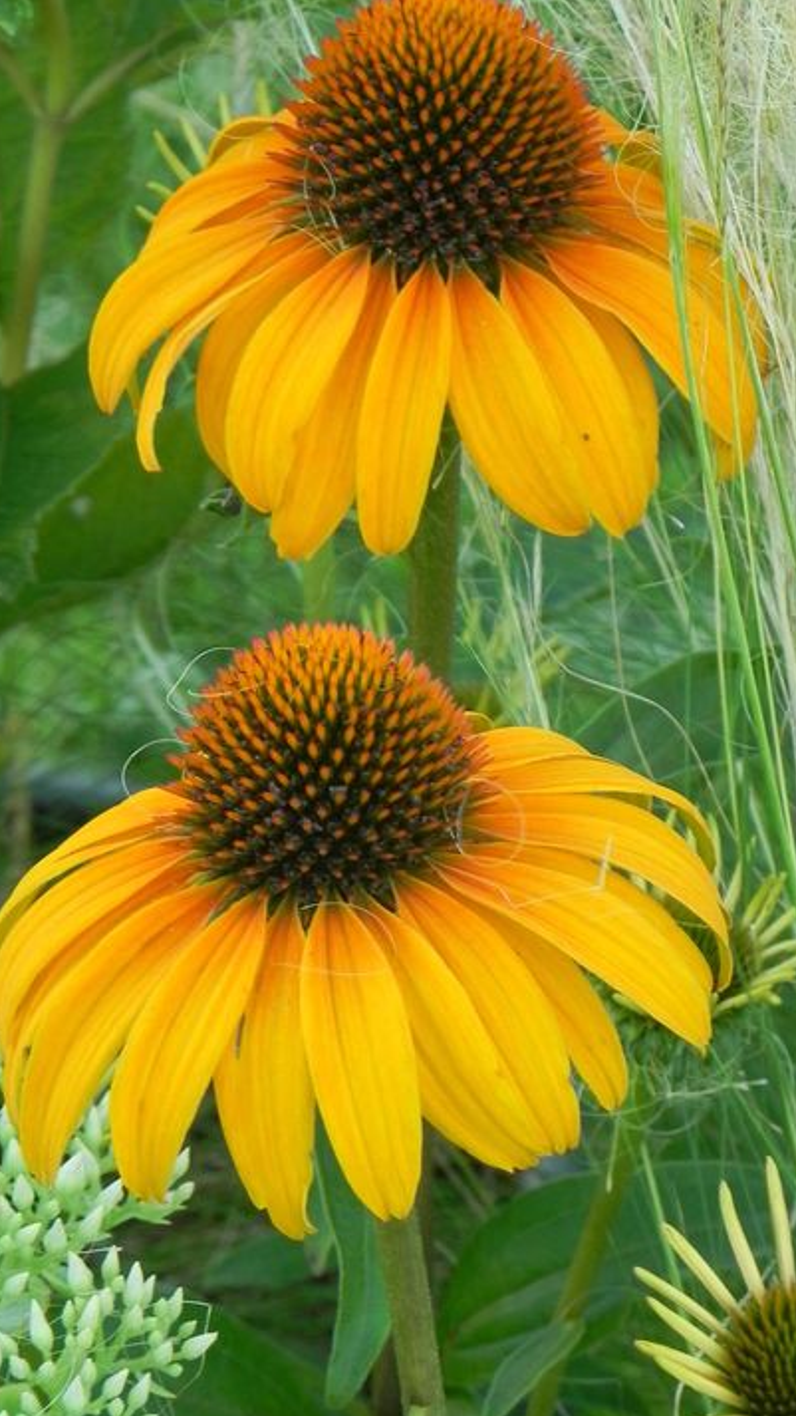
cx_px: 391
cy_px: 663
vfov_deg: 10.9
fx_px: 7430
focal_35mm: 198
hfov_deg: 6.1
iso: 160
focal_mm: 28.8
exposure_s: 1/40
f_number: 5
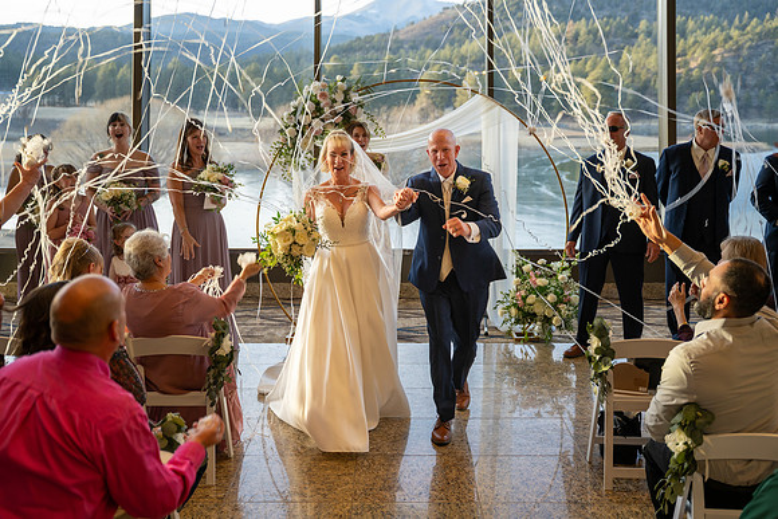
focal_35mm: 44
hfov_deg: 44.8
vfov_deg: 30.8
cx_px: 391
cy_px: 265
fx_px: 943
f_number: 2.8
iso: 250
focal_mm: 42.1
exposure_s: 1/100
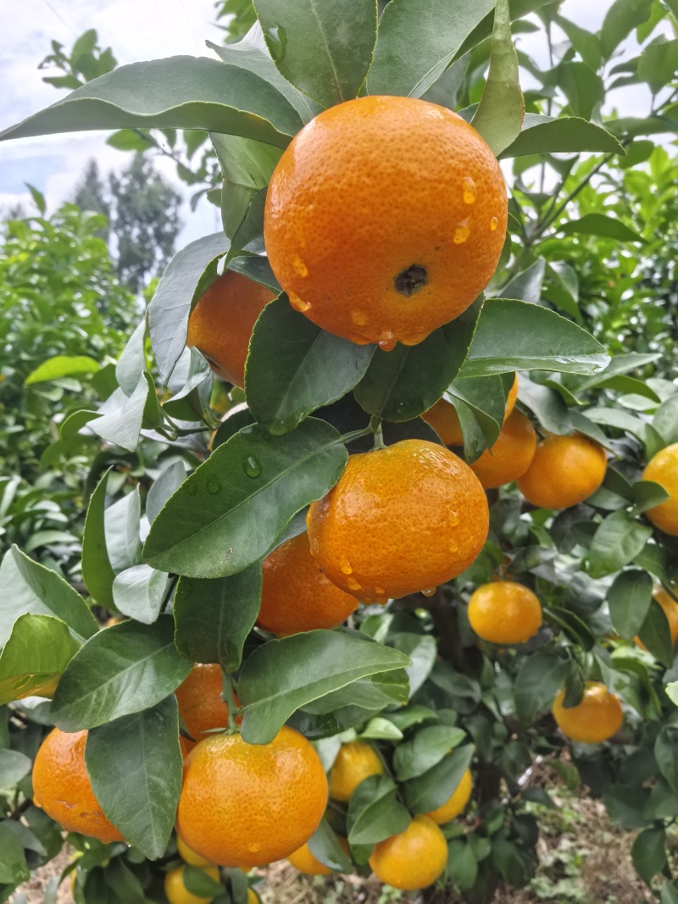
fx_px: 705
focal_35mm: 27
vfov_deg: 65.3
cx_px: 339
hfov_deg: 51.3
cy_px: 452
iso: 160
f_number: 4
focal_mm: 5.75
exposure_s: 1/692
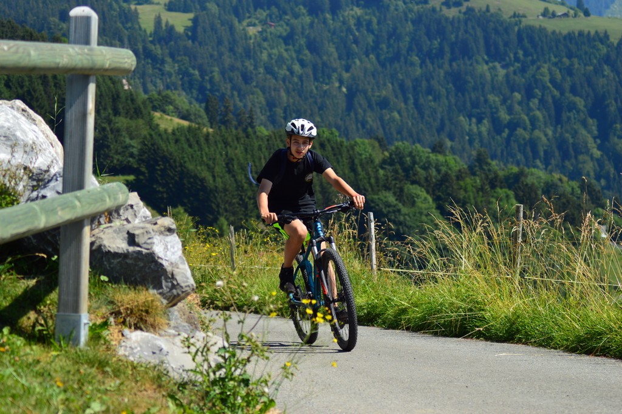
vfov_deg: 13.0
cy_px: 207
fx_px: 1813
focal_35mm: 105
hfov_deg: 19.5
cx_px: 311
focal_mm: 70
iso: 200
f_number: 4.5
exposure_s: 1/1250
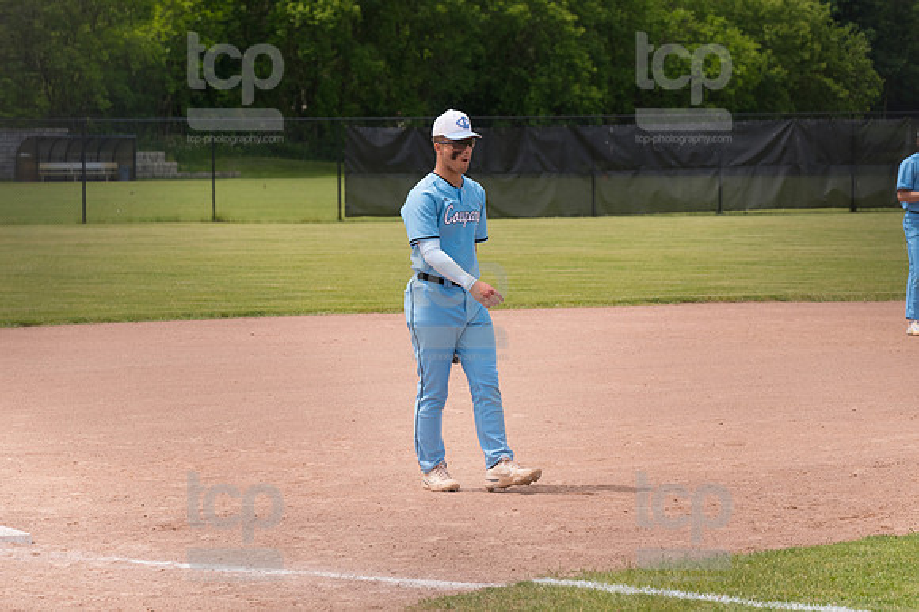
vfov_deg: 7.6
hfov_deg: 11.4
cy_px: 306
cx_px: 460
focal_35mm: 180
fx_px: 4592
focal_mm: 120
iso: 320
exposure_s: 1/1600
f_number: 5.6
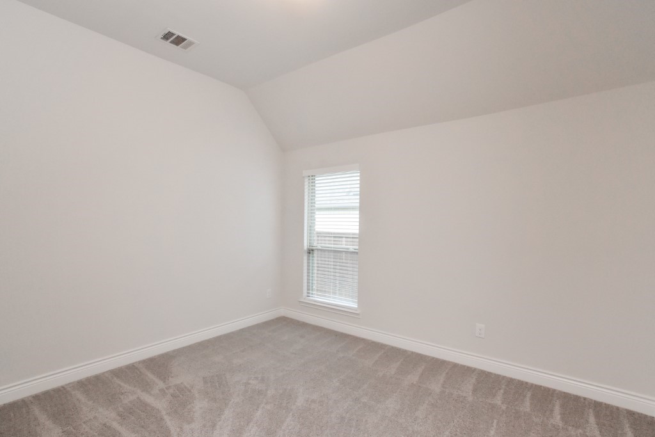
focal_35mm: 16
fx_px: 300
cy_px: 218
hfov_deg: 95.0
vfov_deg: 72.1
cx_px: 328
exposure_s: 1/60
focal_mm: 11
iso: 640
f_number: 6.3
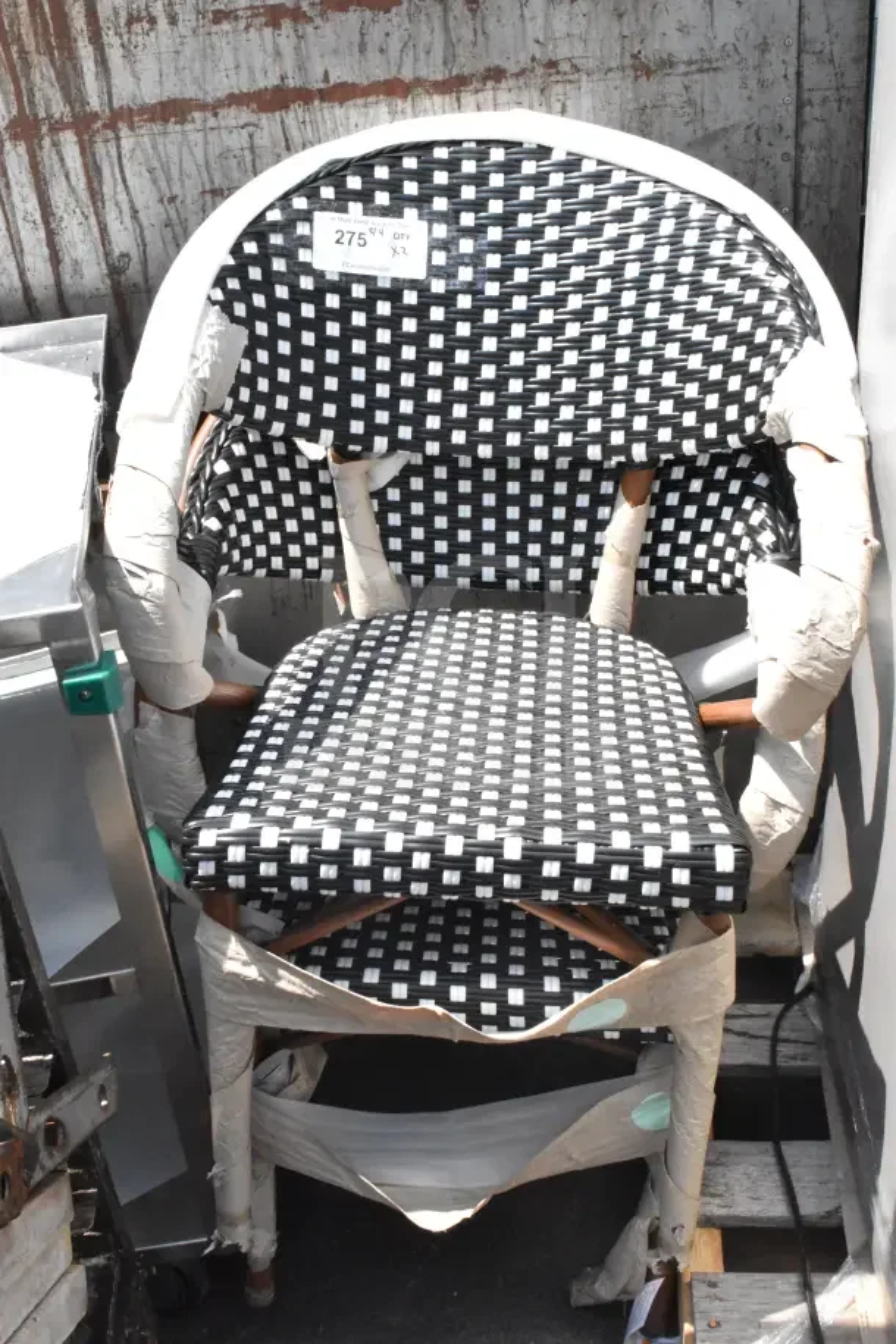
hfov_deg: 31.9
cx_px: 448
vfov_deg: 46.4
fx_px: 1568
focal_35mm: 42
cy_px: 672
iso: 6400
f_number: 20
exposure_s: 1/1600
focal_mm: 28
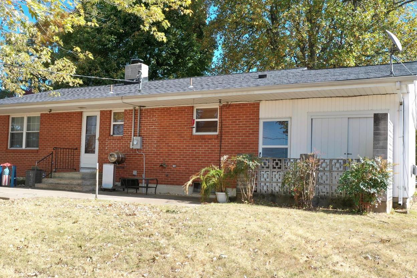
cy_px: 150
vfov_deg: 36.8
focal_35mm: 36
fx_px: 417
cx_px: 197
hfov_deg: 53.1
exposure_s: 1/120
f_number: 6.3
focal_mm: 10.26
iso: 100
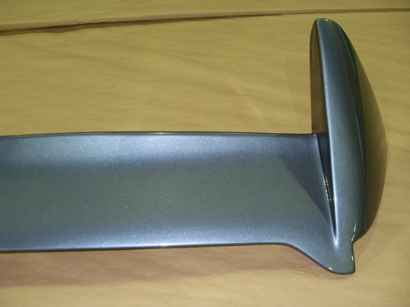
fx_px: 415
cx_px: 205
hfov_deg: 52.6
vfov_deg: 40.7
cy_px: 154
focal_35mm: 35
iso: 100
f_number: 2.8
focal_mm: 6.3
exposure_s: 1/45
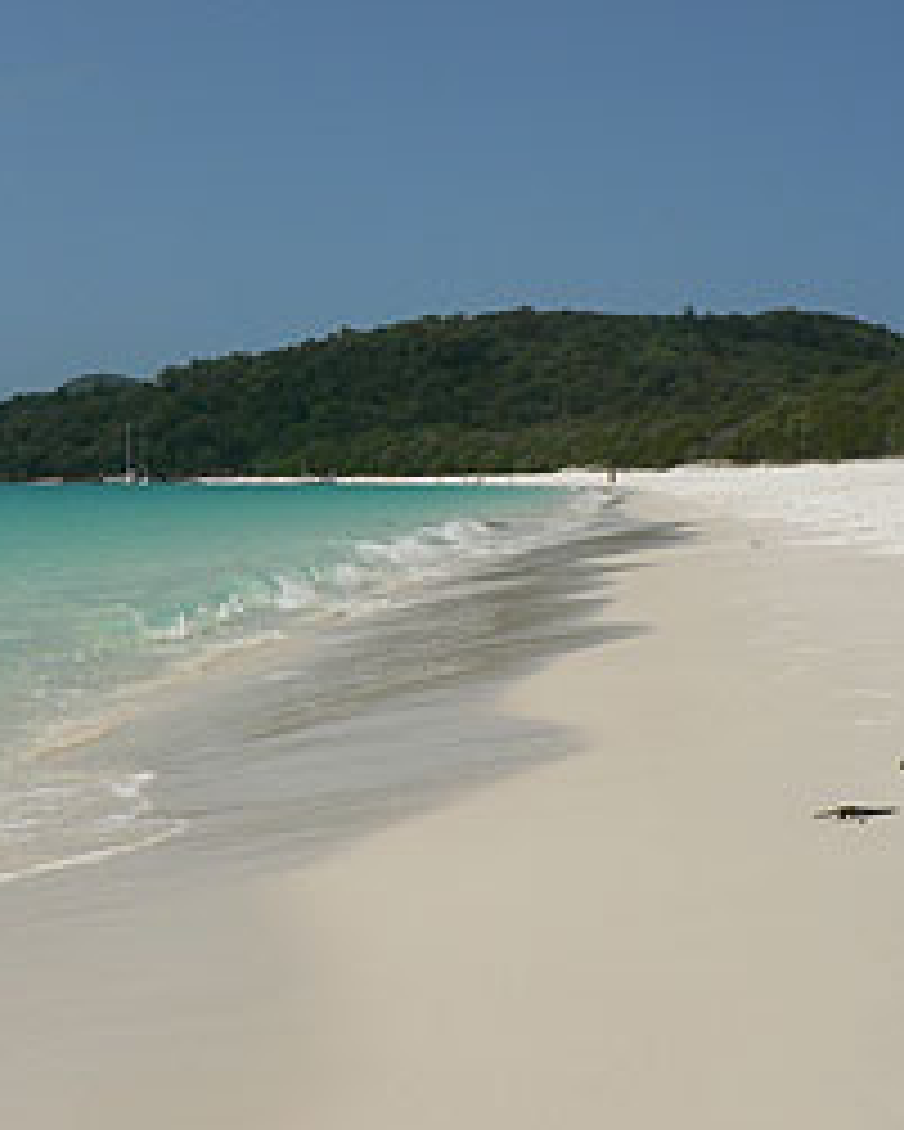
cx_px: 103
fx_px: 2106
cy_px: 464
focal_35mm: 63
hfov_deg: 23.6
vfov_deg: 29.9
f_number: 6.3
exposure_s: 1/800
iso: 80
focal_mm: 6
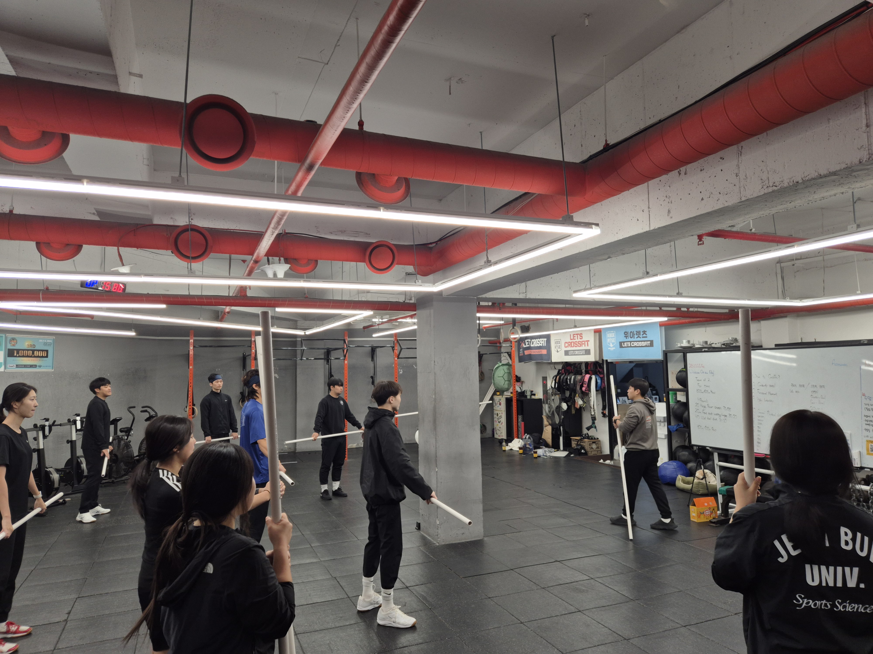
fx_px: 580
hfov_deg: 73.9
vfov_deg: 58.9
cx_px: 436
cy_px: 327
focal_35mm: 23
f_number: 1.8
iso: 50
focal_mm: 5.4
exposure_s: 1/120
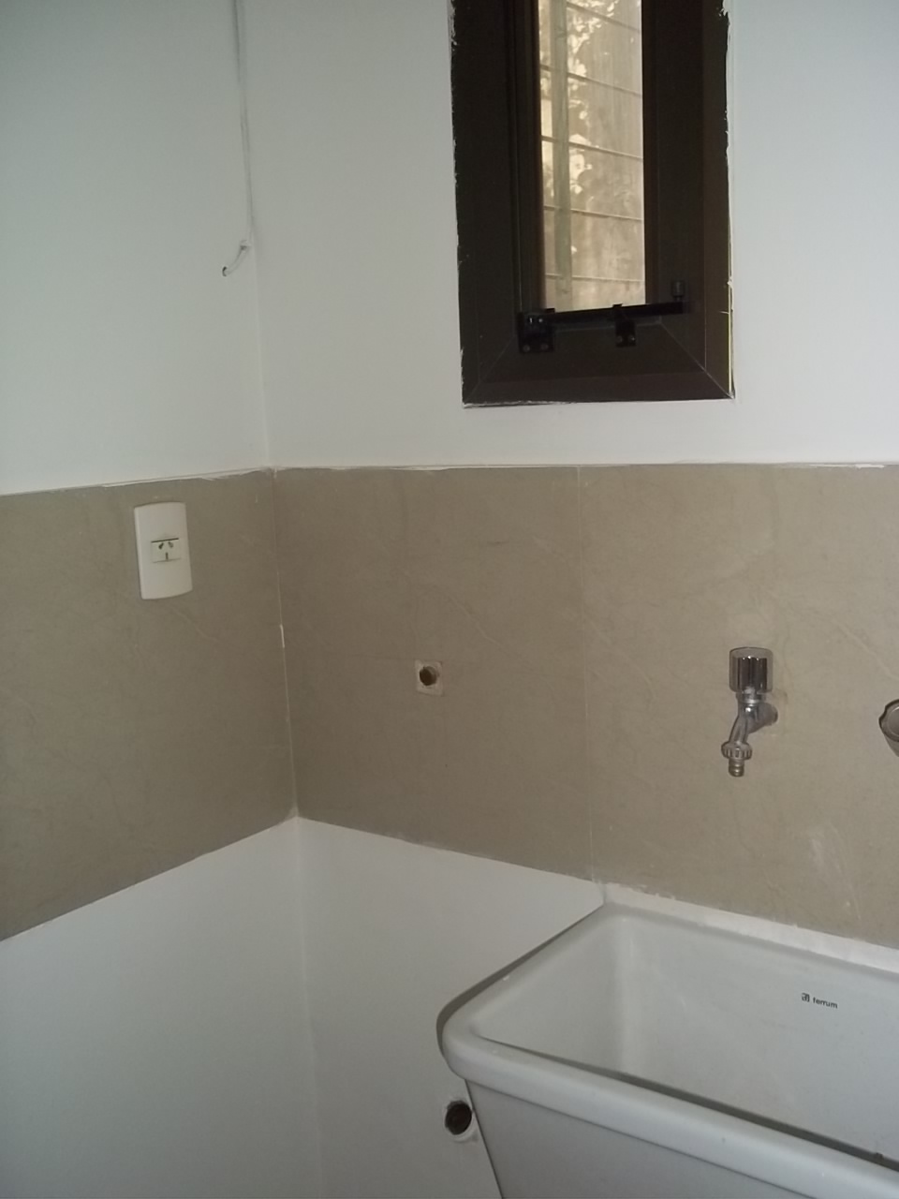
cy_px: 600
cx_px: 450
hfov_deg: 39.7
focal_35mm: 36
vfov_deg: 51.4
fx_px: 1247
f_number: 3.1
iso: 160
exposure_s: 1/30
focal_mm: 6.5
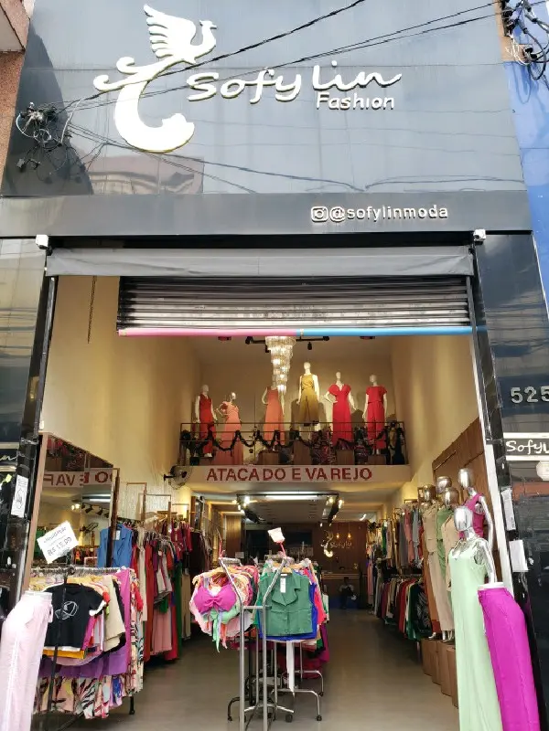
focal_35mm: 26
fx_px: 550
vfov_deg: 67.3
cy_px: 366
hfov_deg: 53.1
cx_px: 274
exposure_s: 1/120
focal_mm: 4.3
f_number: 2.4
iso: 50
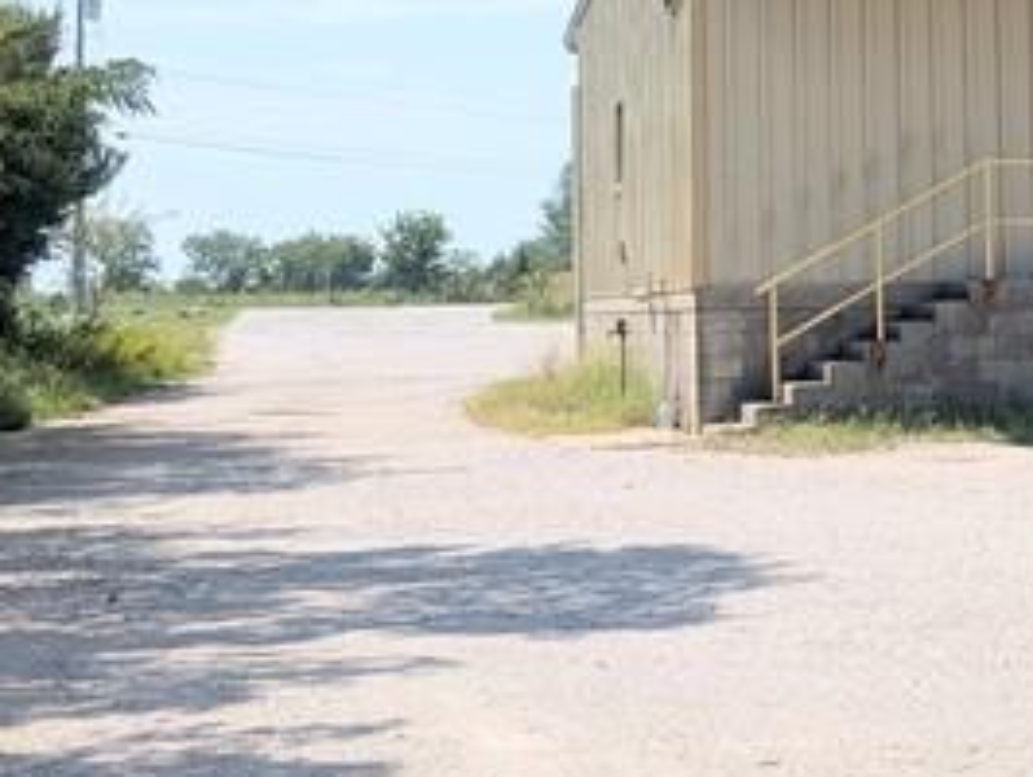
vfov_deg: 16.0
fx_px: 2748
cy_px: 179
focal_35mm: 92
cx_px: 1703
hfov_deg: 18.1
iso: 22
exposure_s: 1/1938
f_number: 1.68
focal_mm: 6.9
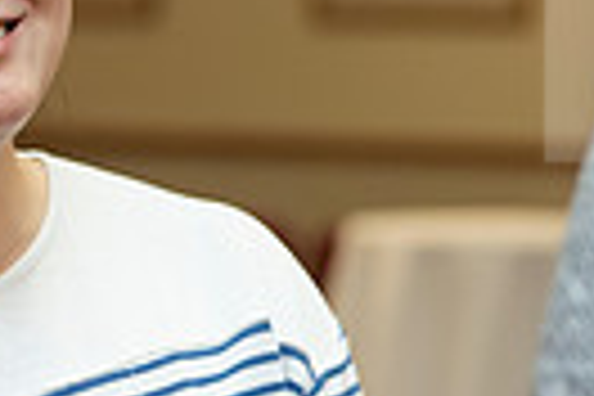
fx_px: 5065
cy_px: 331
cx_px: 410
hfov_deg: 6.7
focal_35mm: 307
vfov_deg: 4.5
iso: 1250
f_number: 3.5
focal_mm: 70
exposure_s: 1/200
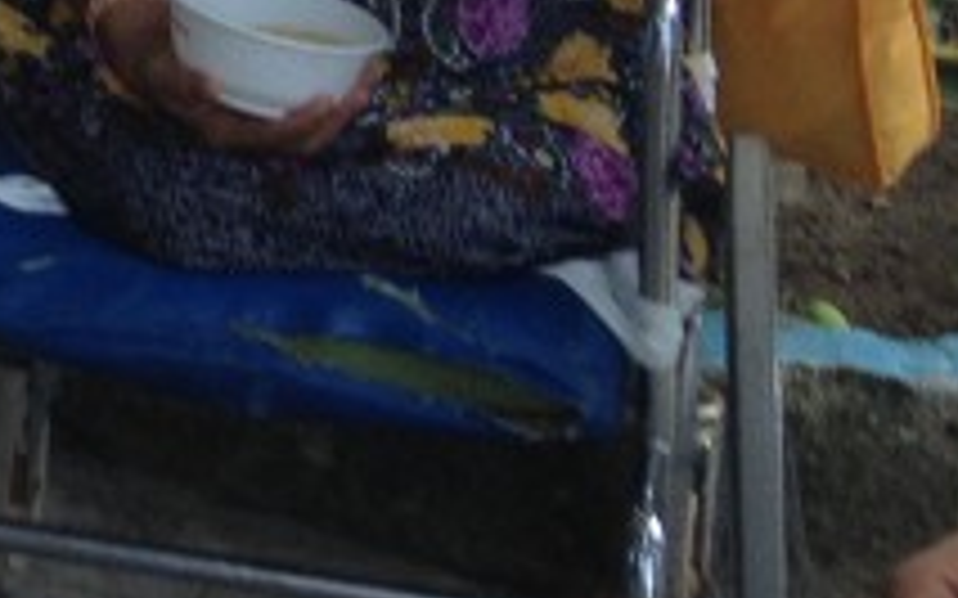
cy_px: -985
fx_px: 4646
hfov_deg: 10.5
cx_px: -1142
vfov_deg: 6.8
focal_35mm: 178
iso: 64
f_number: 2.4
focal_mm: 4.28
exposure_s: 1/120
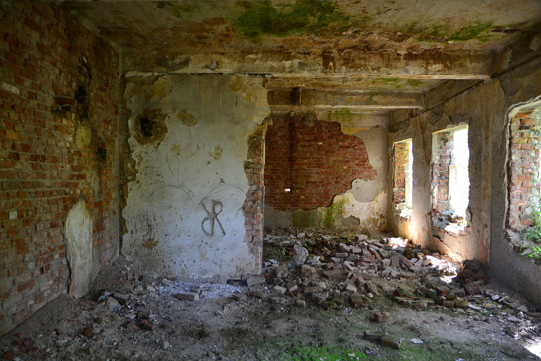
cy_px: 180
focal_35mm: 26
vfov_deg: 50.4
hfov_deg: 70.4
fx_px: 383
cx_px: 270
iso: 200
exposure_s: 1/50
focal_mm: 17
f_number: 2.8
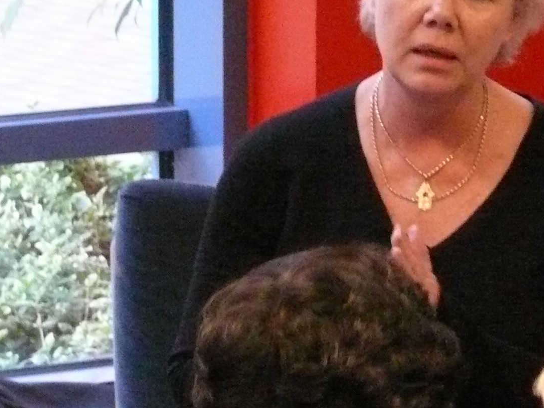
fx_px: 6662
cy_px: 55
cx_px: 416
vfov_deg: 3.5
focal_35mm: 424
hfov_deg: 4.7
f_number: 3.6
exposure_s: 1/20
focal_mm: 26.6
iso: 800
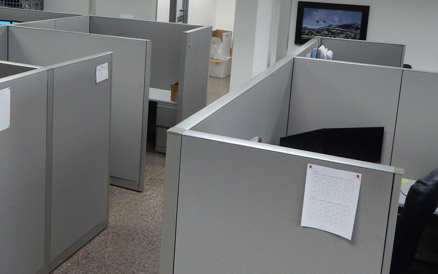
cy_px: 66
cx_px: 133
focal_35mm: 44
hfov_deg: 44.3
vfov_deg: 28.7
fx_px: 525
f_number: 3
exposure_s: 1/30
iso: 140
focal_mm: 4
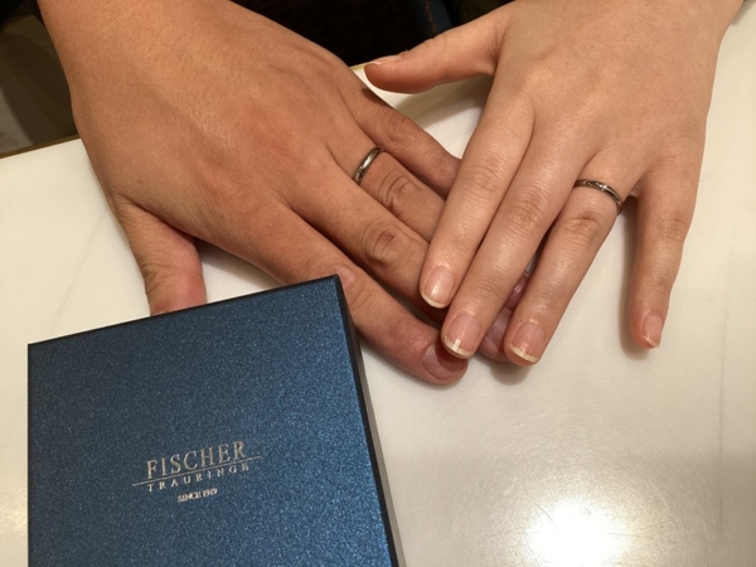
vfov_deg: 45.4
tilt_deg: -63.4
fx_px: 677
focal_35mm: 31
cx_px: 378
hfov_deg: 58.4
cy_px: 284
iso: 40
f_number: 2.4
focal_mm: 3.3
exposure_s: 1/120
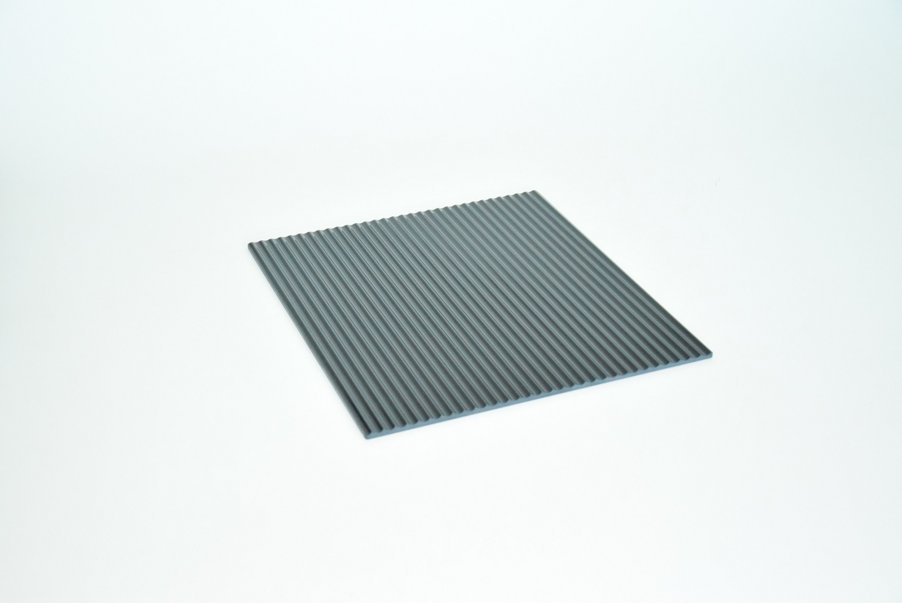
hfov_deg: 35.0
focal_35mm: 57
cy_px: 302
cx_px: 451
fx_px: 1429
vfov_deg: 23.8
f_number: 4.5
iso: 6400
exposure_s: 1/200
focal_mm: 38
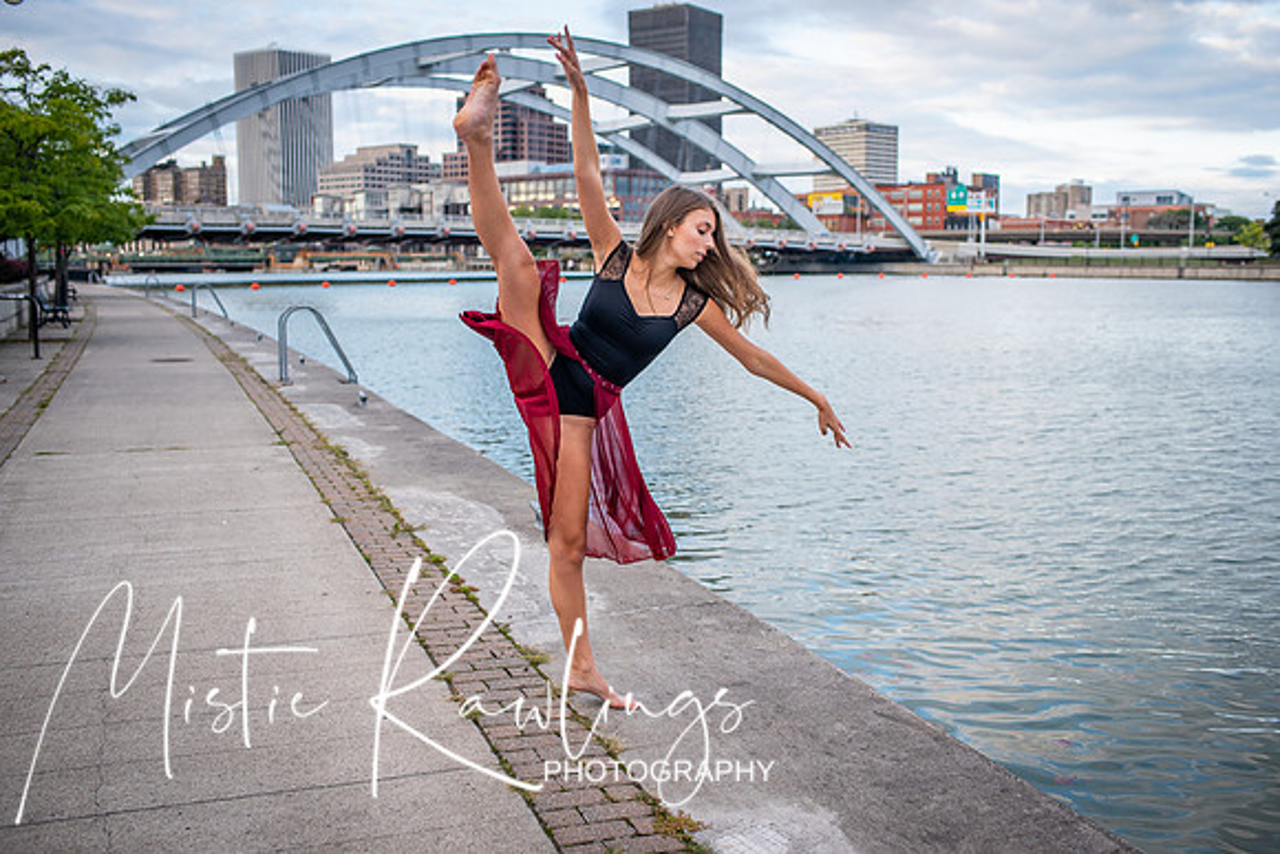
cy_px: 427
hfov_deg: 54.4
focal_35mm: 35
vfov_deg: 37.9
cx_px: 640
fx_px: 1245
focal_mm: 35
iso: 100
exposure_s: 1/200
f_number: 3.5
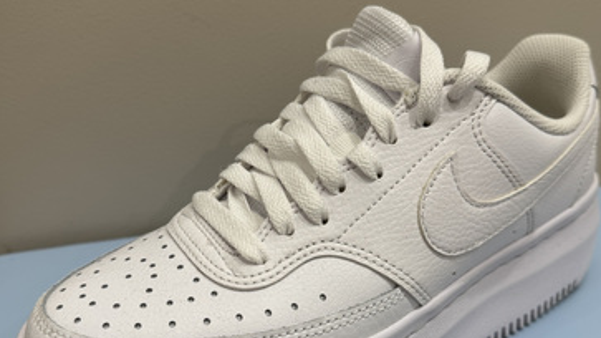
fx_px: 574
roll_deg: +2.7
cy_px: 204
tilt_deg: -24.5
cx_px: 304
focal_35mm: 36
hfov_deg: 55.3
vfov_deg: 32.7
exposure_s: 1/100
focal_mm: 6.76
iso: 100
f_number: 1.78
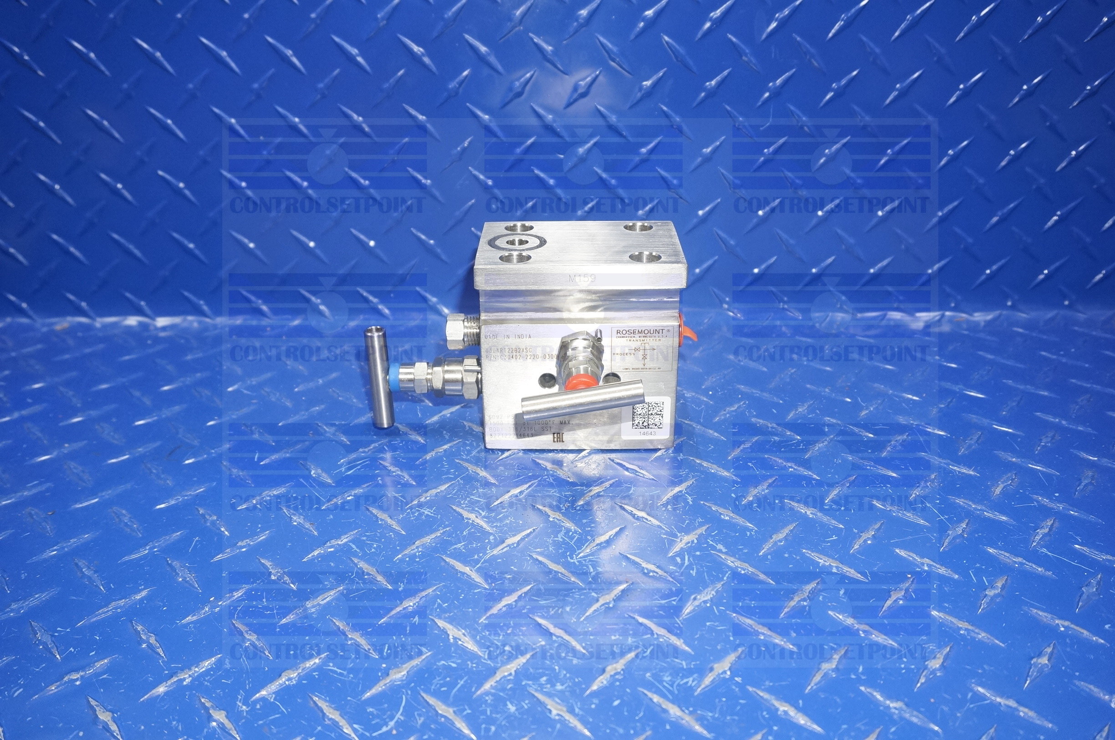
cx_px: 558
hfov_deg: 59.6
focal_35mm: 32
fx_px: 974
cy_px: 370
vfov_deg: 41.6
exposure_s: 1/100
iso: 800
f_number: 5
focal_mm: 21
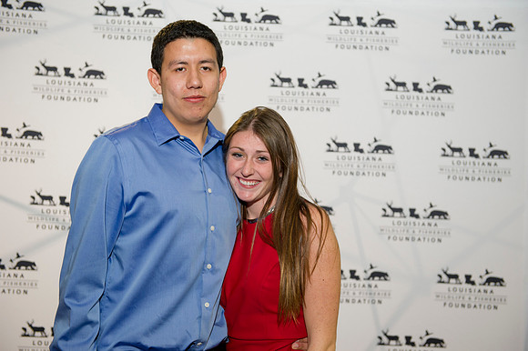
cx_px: 264
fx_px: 806
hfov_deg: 36.3
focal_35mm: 55
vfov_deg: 24.6
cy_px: 176
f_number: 3.5
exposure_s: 1/125
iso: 800
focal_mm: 55
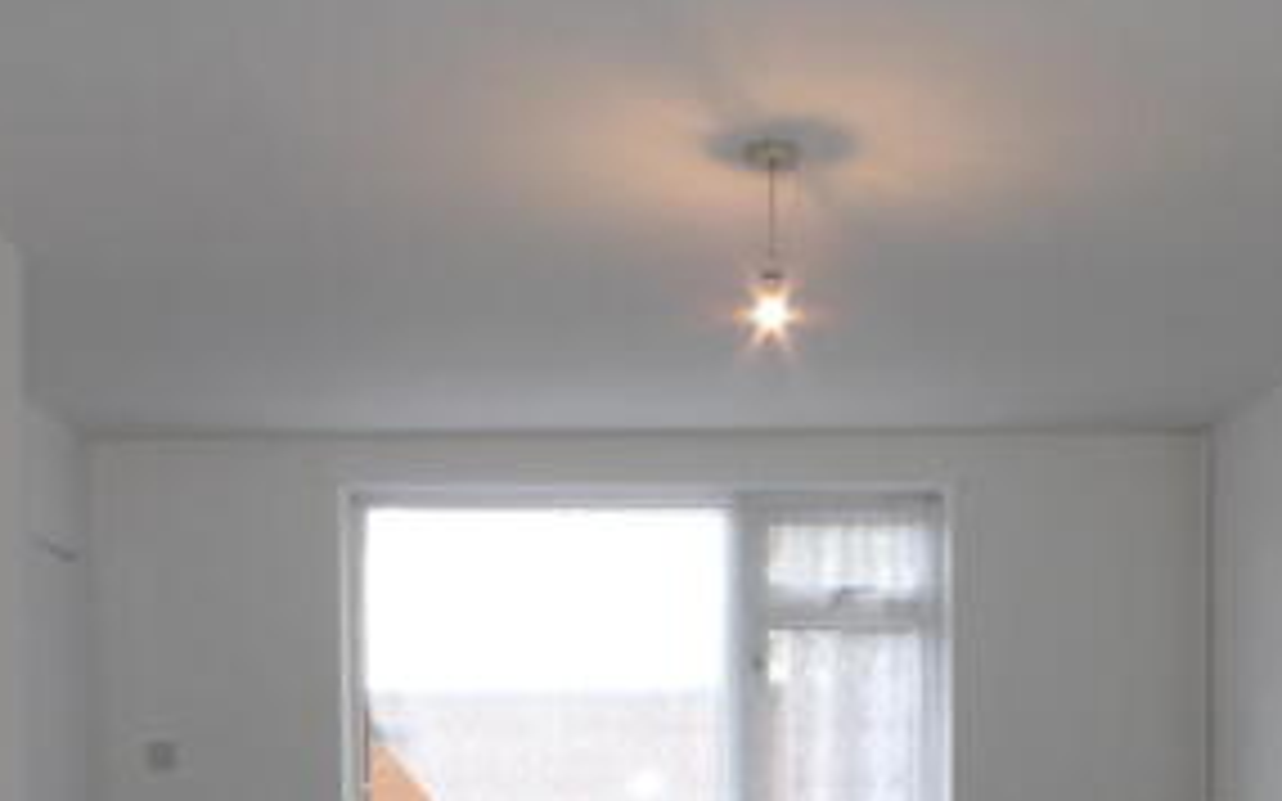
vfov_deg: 23.6
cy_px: 830
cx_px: 677
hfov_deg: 38.9
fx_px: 1816
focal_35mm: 52
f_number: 4.1
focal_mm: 4.3
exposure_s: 1/30
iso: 155
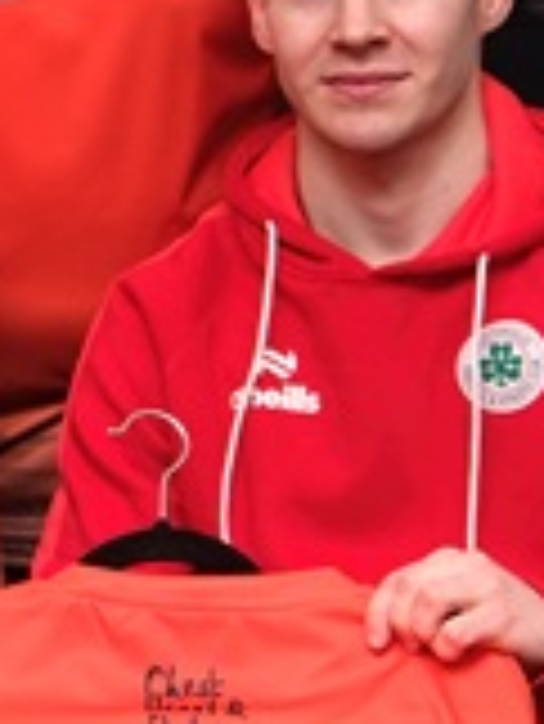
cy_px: 67
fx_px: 2992
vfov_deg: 13.7
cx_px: -279
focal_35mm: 143
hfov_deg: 10.1
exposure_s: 1/125
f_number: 4.5
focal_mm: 26.5
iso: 400
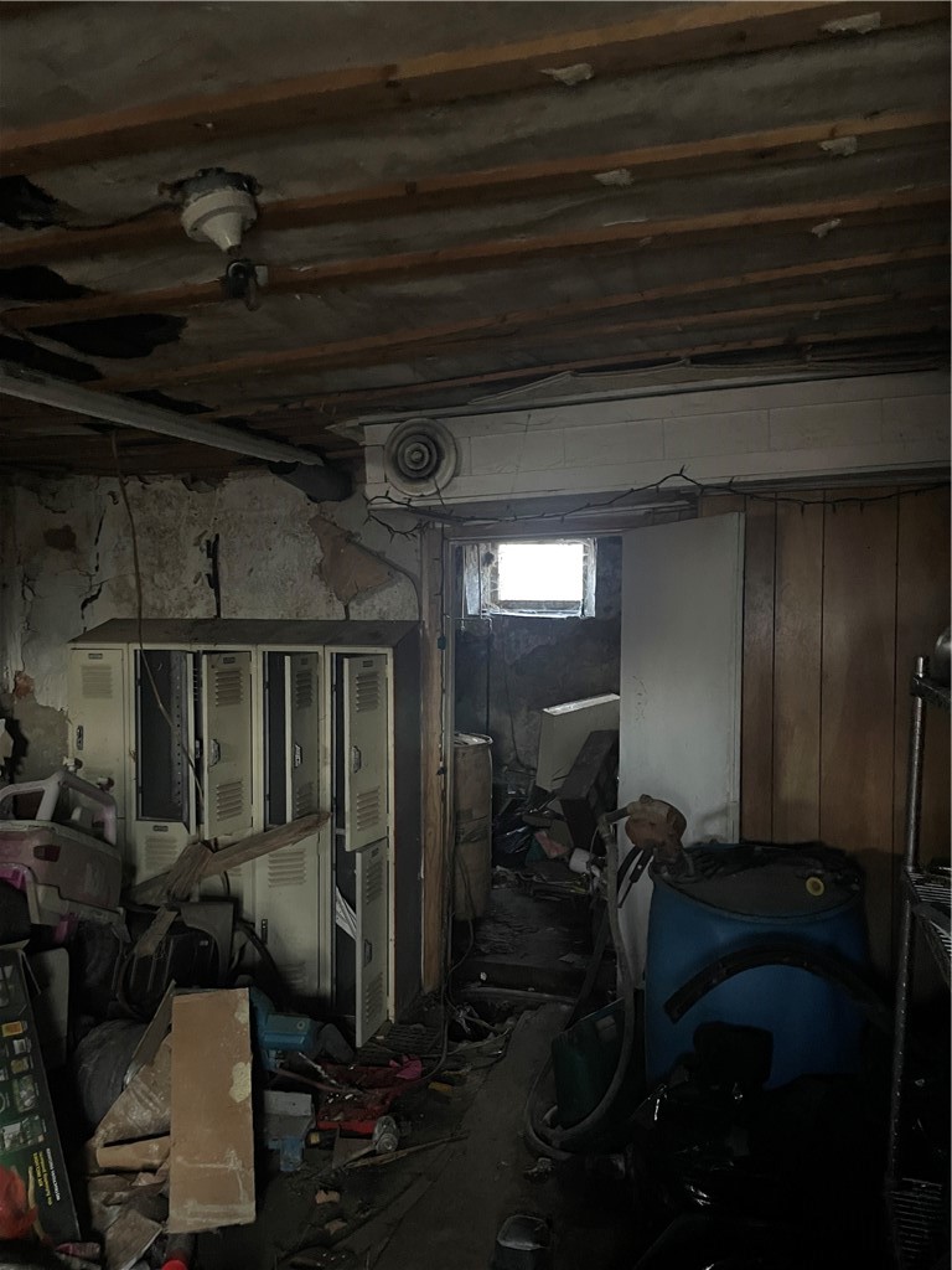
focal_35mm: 26
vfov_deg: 67.3
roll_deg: -2.3
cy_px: 635
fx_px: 953
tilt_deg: -2.4
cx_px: 476
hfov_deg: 53.1
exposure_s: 1/30
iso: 800
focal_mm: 4.2
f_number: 1.6
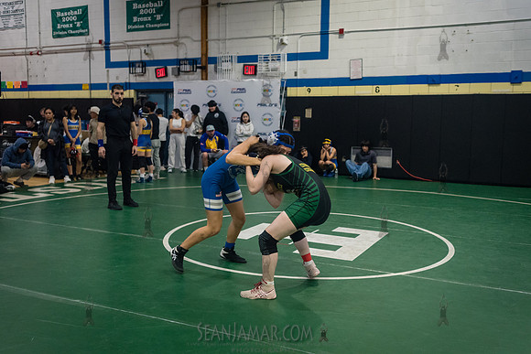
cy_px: 177
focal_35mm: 35
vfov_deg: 37.9
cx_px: 266
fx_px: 516
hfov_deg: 54.4
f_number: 3.2
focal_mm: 35
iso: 5000
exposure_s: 1/400
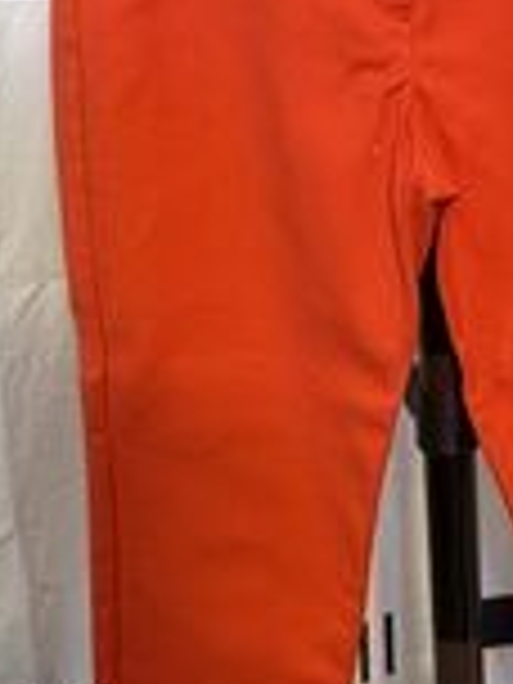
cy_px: 382
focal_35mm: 60
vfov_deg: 32.1
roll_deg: +2.1
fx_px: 1186
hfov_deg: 24.1
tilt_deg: -18.9
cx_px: 403
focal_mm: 6.76
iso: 160
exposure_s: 1/60
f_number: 1.78
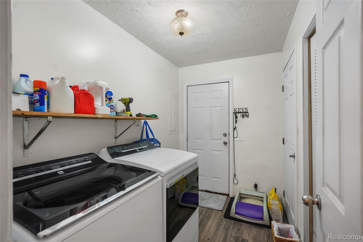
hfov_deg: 96.7
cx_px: 182
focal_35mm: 16
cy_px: 121
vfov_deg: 73.8
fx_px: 161
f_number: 4
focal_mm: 16
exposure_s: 1/8
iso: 100
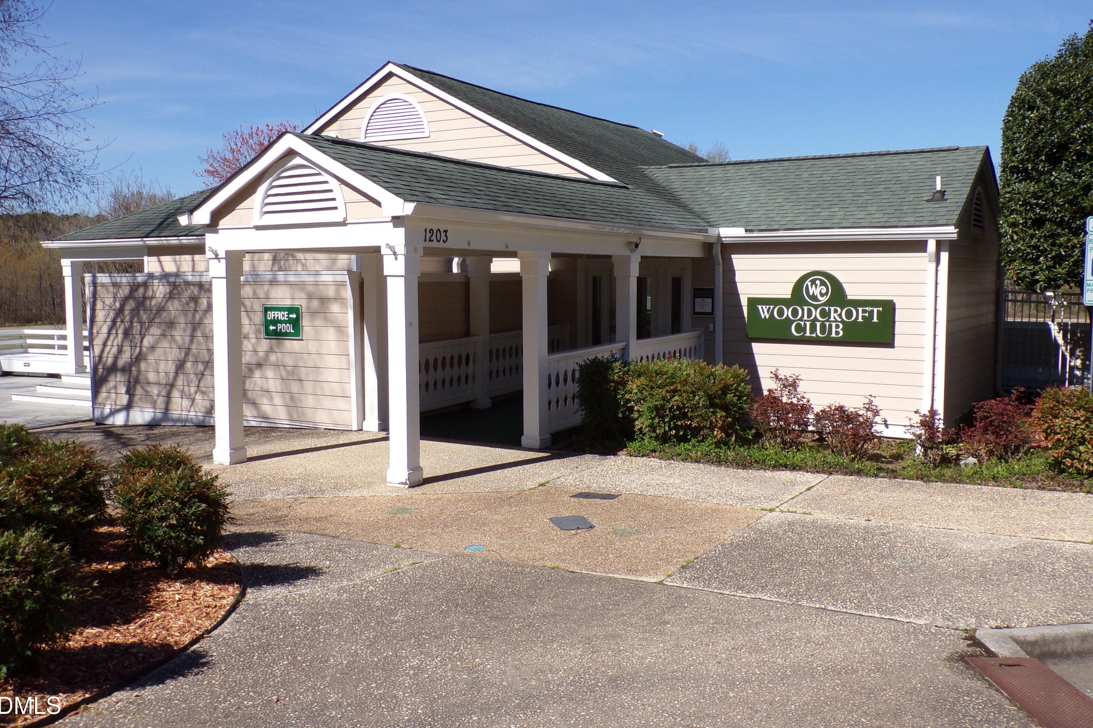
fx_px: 1032
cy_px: 326
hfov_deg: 55.8
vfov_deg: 38.8
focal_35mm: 34
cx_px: 553
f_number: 4.6
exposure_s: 1/640
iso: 80
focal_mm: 5.8
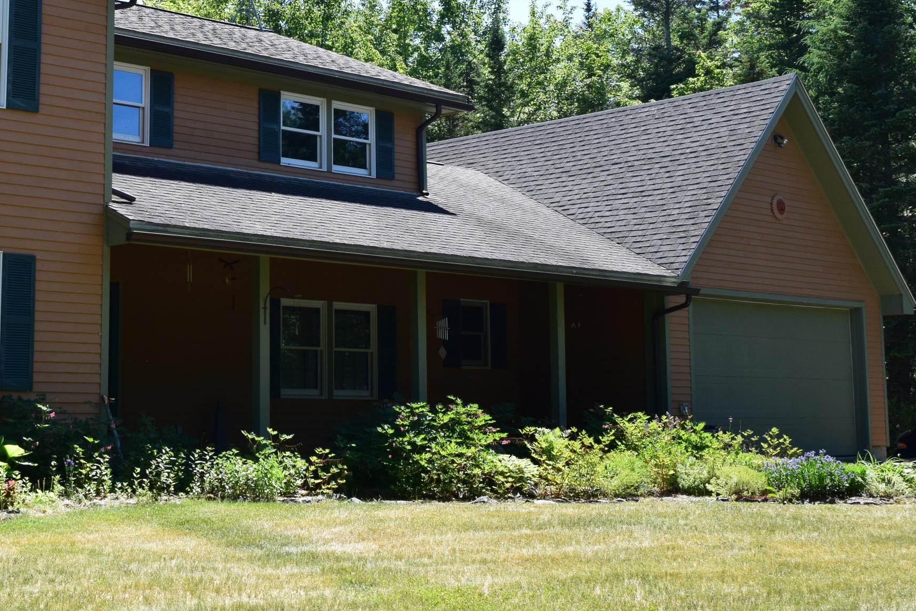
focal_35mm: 60
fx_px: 1523
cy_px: 174
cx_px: 225
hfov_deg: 32.8
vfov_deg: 22.5
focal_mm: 23
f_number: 11
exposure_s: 1/400
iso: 400
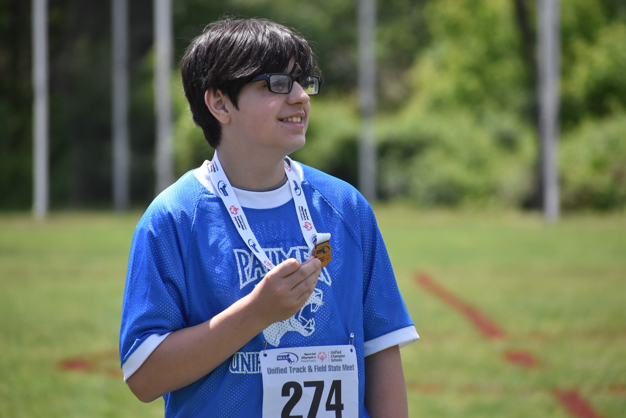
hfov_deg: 6.2
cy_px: 219
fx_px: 5738
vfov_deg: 4.2
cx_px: 320
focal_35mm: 330
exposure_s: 1/4000
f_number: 5.6
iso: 1250
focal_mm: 210
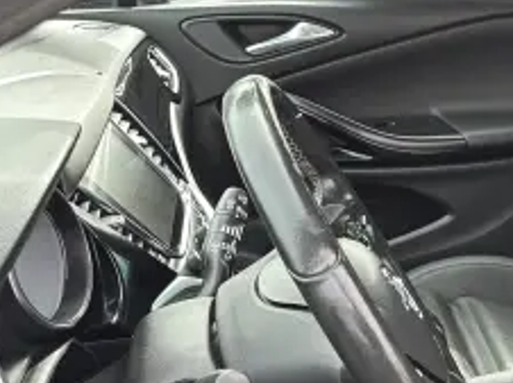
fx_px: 1007
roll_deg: +0.0
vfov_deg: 20.8
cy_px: 388
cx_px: 683
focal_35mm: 68
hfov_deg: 24.6
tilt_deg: -26.2
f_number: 1.78
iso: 80
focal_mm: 6.86
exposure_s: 1/162
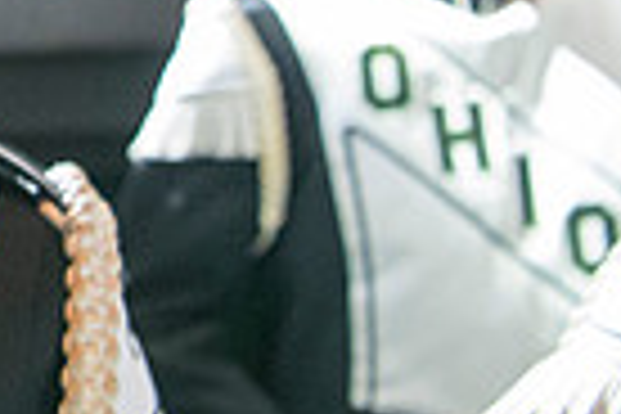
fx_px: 1742
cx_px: -414
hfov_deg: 17.3
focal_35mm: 101
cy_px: -97
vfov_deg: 13.2
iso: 4000
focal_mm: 24
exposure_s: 1/100
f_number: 2.8
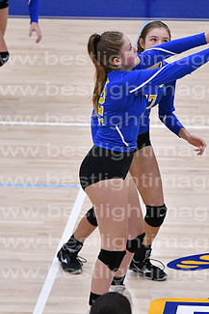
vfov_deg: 5.7
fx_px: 3139
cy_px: 167
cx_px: 138
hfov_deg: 3.8
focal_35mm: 361
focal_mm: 135
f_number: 3.2
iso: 6400
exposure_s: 1/1250
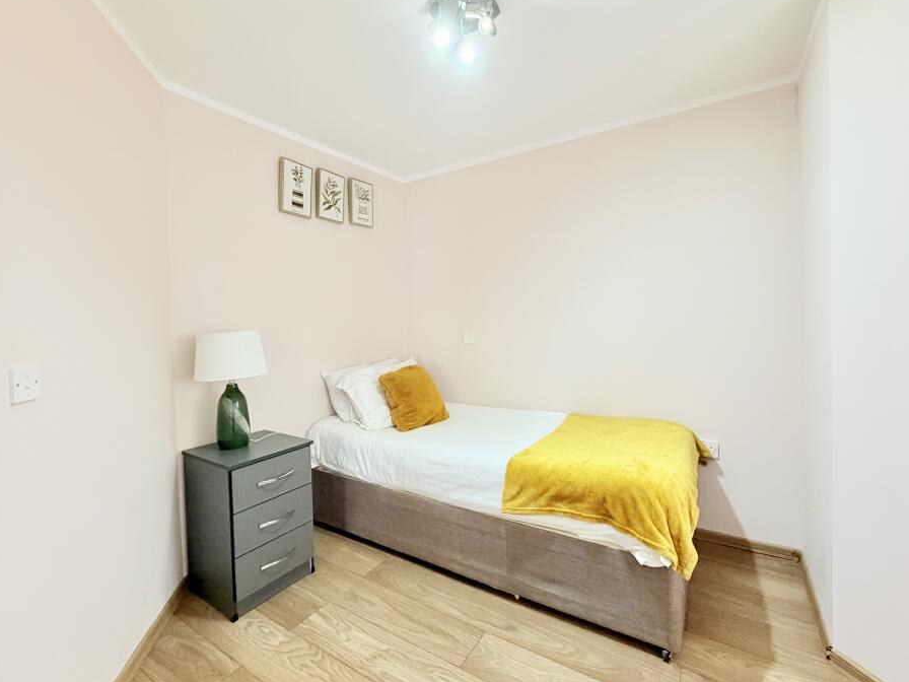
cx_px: 449
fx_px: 420
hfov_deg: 94.5
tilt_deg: -1.7
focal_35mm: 16
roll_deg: +1.9
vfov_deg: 78.1
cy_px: 327
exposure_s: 1/50
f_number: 2.2
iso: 400
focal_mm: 2.22
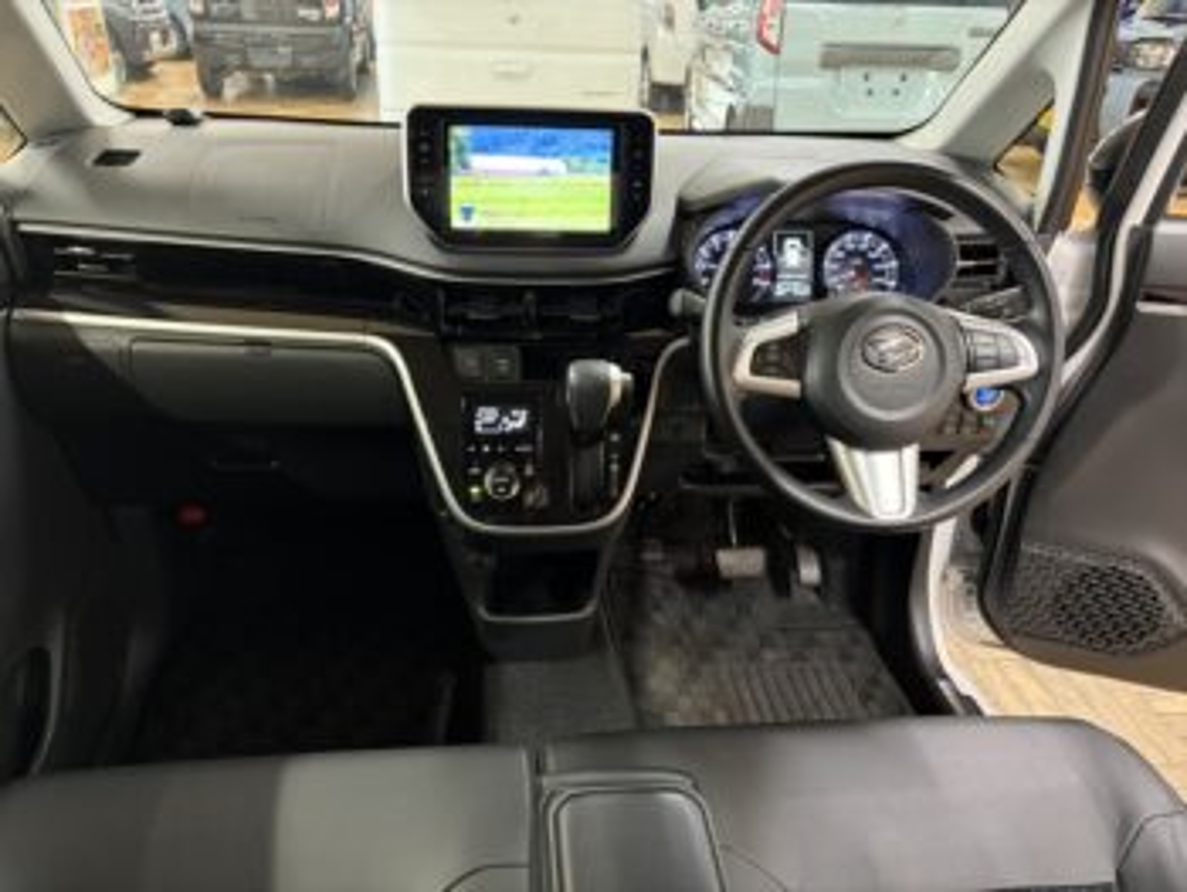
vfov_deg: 53.1
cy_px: 446
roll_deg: -3.6
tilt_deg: -26.7
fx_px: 892
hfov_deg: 67.3
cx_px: 594
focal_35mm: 26
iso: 640
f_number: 1.6
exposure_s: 1/38
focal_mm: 5.96
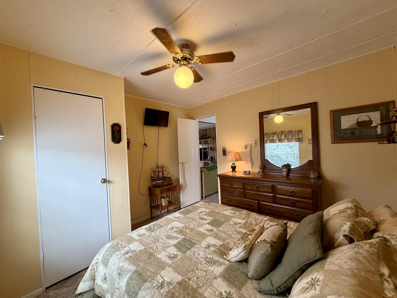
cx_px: 198
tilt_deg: -1.4
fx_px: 161
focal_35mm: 14
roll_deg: +2.7
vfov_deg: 85.7
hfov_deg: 102.1
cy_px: 149
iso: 200
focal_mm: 2.22
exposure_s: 1/120
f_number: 2.2
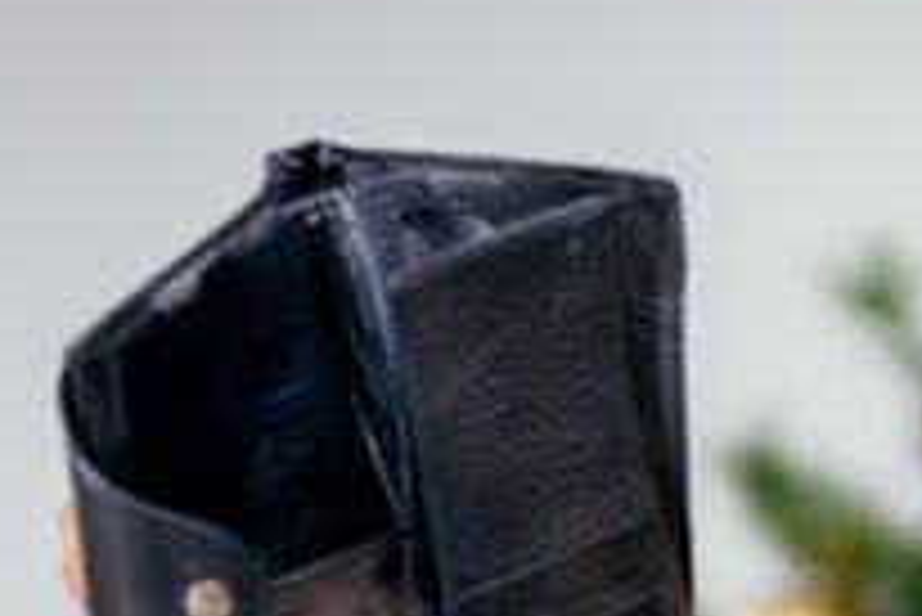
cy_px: 742
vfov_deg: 5.0
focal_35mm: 275
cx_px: 875
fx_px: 7048
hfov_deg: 7.5
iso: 100
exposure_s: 1/125
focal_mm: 105
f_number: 4
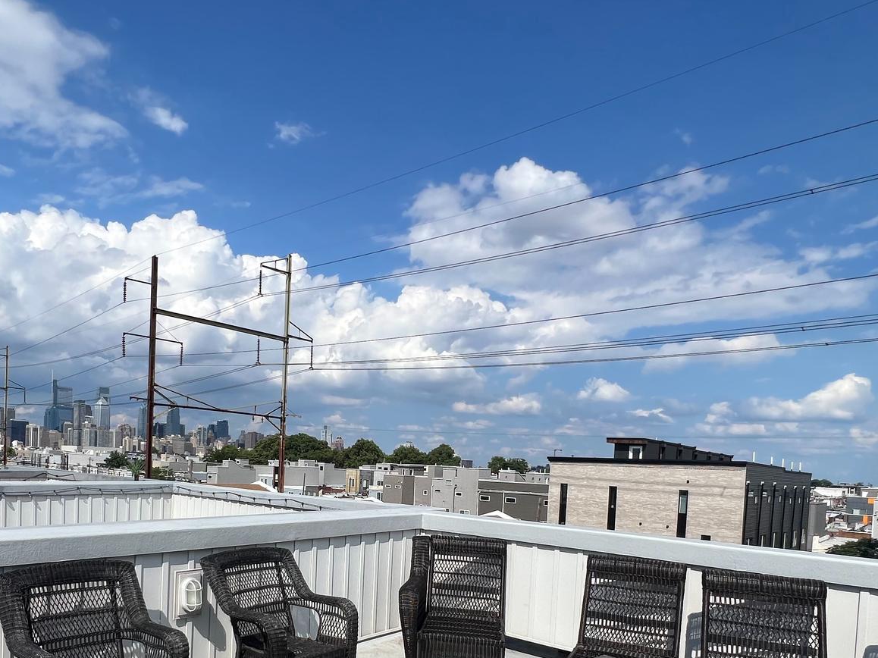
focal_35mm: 23
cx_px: 334
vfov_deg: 56.3
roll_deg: -2.8
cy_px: 484
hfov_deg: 72.8
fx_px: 583
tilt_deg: -2.5
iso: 32
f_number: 1.8
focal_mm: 1.57
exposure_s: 1/3650
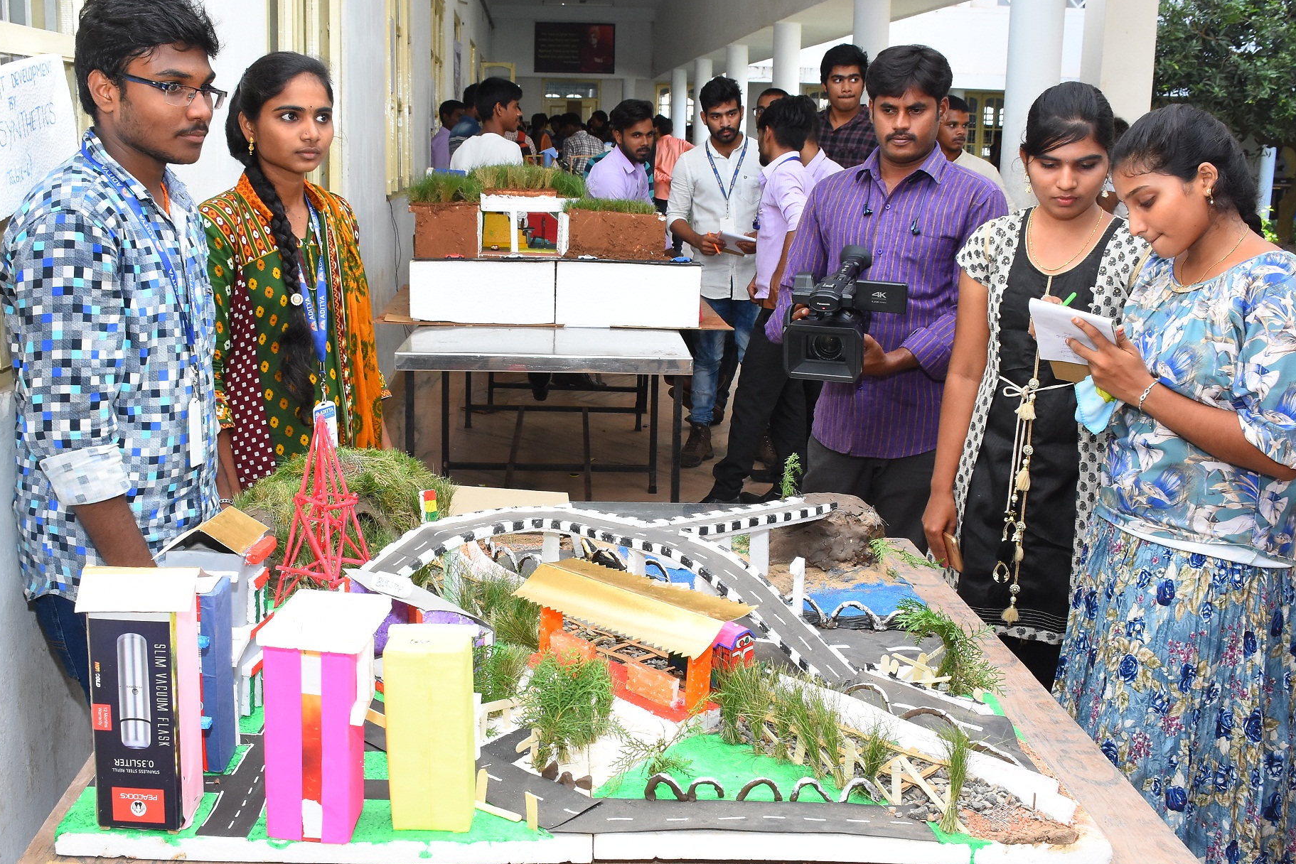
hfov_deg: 51.8
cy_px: 388
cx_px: 607
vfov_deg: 35.9
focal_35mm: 37
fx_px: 1332
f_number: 7.1
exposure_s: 1/160
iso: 1000
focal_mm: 20
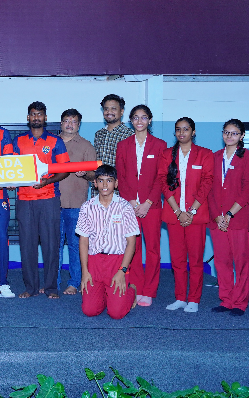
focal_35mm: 68
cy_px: 148
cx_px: -24
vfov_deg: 30.2
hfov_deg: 18.5
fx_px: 734
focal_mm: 33.3
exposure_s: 1/200
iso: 800
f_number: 5.6
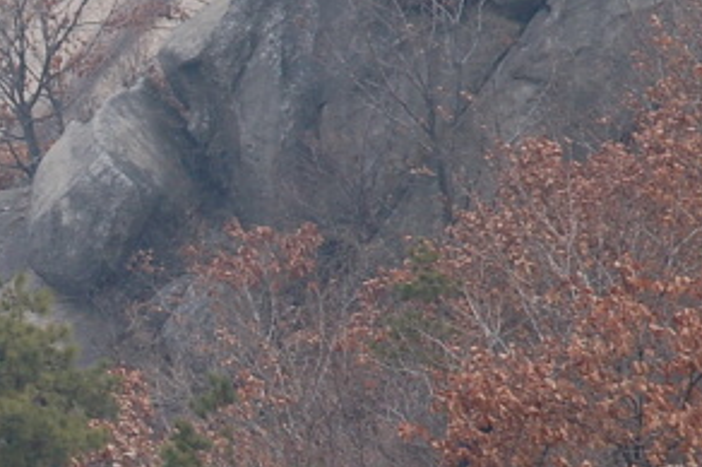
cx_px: -337
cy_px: 495
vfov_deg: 3.7
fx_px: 7168
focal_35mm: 368
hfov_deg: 5.6
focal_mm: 70
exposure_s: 1/100
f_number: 9
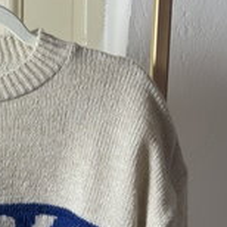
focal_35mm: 147
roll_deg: +1.0
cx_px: -7
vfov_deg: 11.7
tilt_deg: -12.5
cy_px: 244
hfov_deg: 11.7
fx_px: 1091
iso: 100
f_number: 1.78
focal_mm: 6.76
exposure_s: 1/100
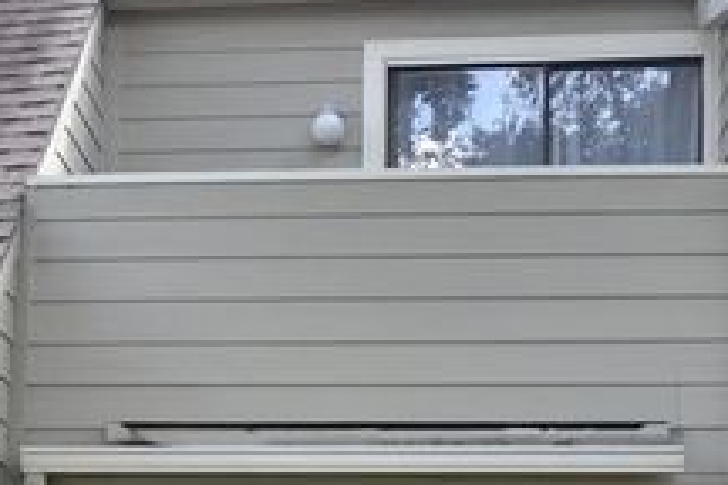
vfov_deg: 14.7
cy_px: 621
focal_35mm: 89
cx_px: 145
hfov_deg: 22.6
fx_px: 1800
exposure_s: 1/100
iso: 400
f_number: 5
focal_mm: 20
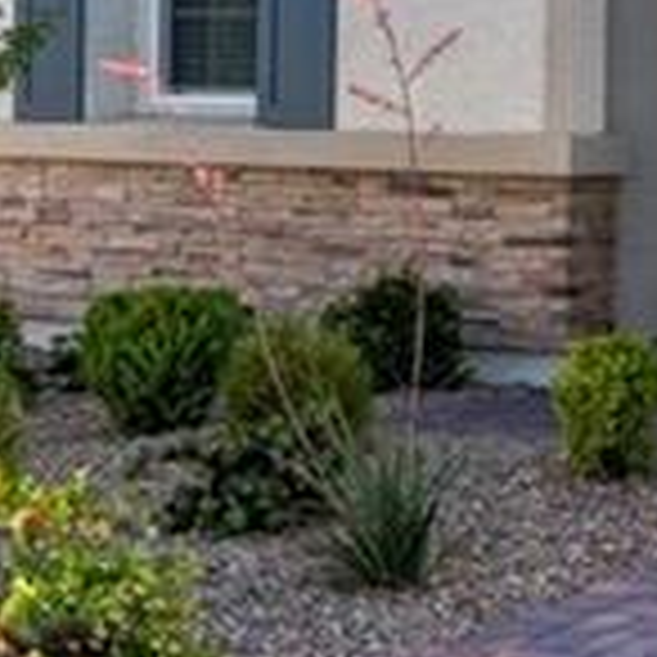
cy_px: 117
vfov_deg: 12.2
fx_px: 3071
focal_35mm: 143
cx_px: 1292
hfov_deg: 11.1
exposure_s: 1/8000
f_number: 5
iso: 400
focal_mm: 24
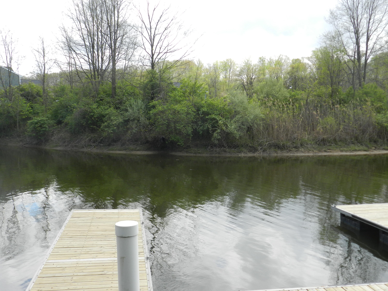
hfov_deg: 49.0
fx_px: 426
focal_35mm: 38
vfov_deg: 37.7
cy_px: 146
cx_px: 194
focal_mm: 6.7
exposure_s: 1/500
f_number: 4
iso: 160
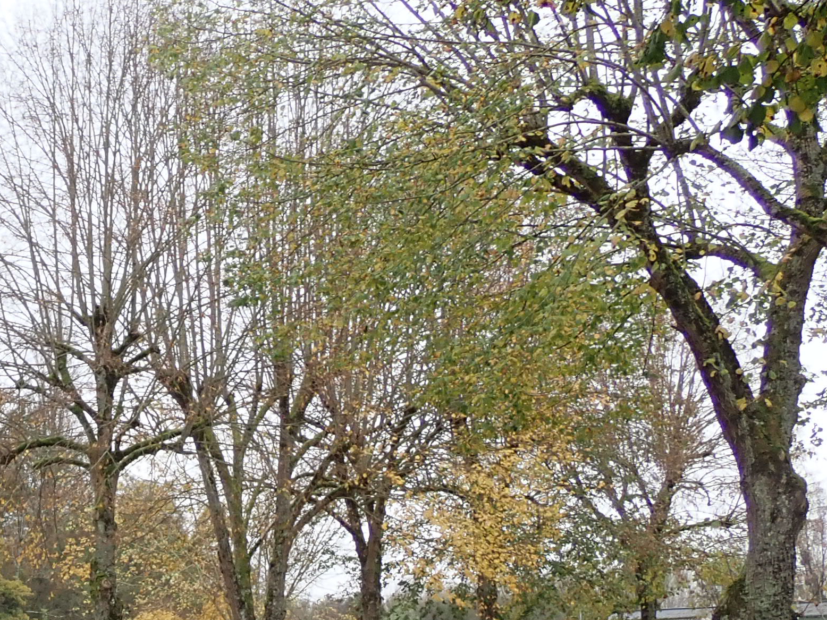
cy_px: 744
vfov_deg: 15.8
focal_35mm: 90
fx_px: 2150
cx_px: -198
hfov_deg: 20.2
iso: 100
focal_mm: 6.42
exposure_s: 1/80
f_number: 3.5
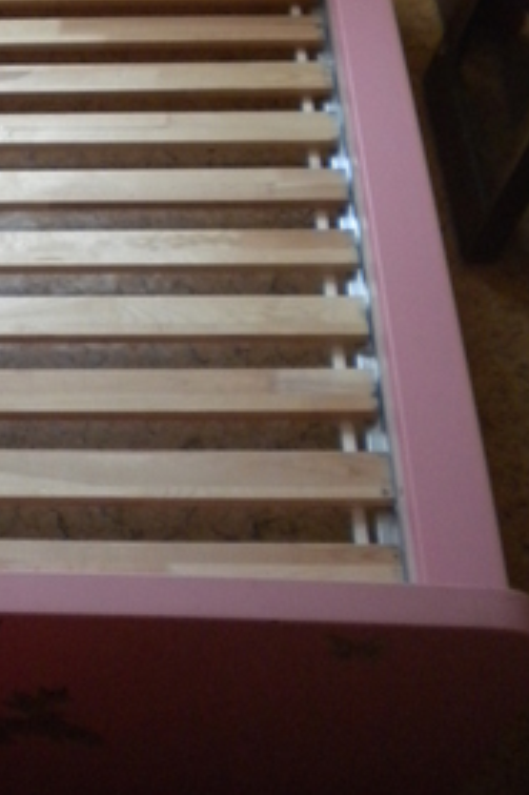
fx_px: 1302
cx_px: 92
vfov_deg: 33.0
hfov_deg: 22.6
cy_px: 154
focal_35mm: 59
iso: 446
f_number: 3.1
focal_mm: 6.3
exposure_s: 1/66.1
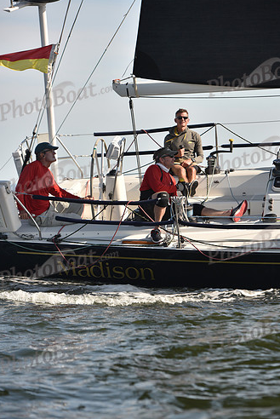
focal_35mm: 159
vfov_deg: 12.9
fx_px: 1851
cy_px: 210
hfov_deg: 8.6
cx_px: 163
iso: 250
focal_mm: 135
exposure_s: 1/1000
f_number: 4
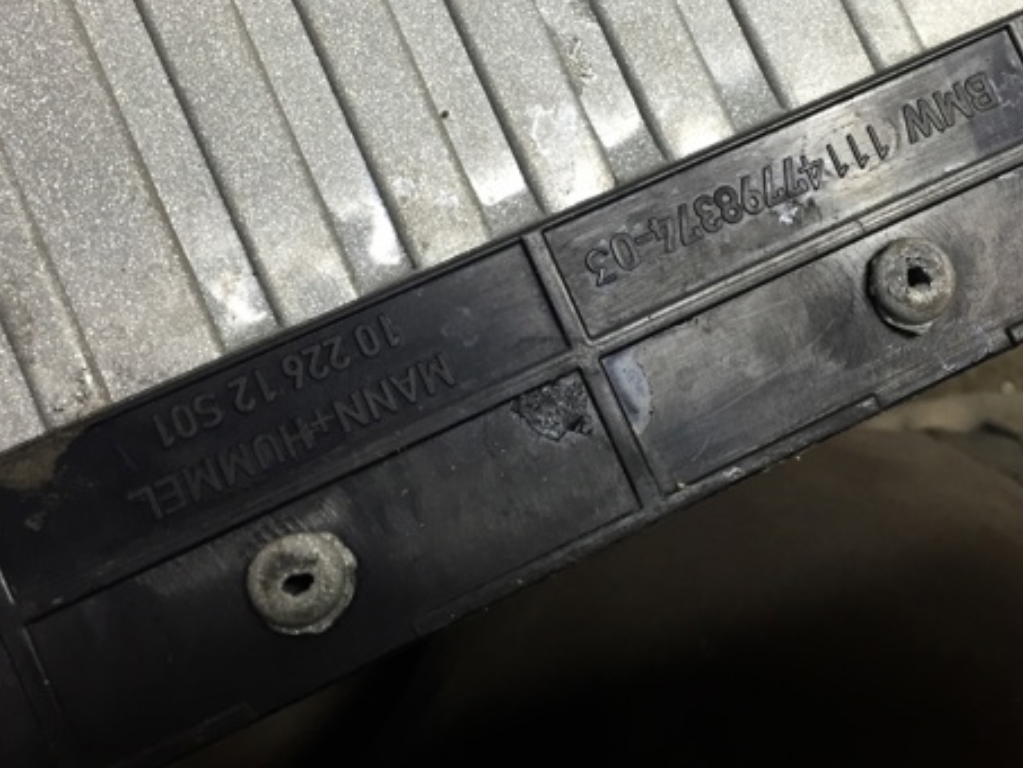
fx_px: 1212
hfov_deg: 45.5
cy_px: 246
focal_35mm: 41
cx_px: 626
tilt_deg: -64.6
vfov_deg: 34.8
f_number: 2.2
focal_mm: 4.15
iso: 80
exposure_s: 1/33
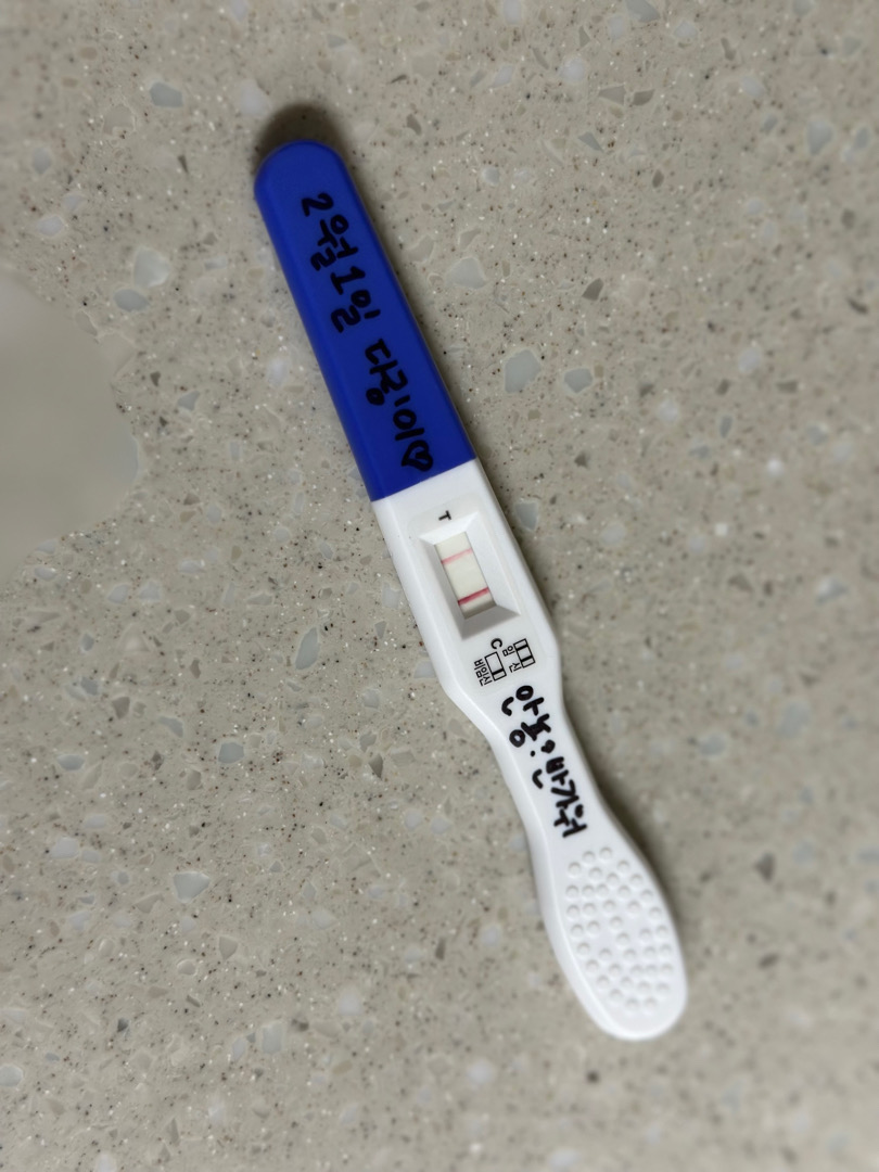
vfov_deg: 39.7
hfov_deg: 30.3
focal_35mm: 48
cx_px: 440
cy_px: 586
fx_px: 1625
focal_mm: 6.86
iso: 100
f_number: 1.78
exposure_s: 1/60
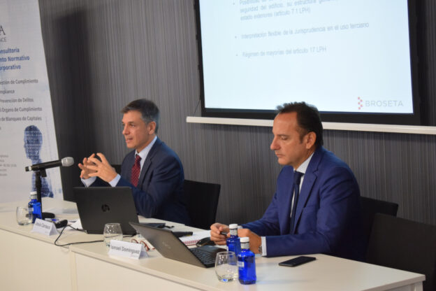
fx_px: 999
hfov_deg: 24.6
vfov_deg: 16.6
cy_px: 146
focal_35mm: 82
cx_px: 218
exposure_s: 1/60
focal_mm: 55
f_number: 5.6
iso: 1800
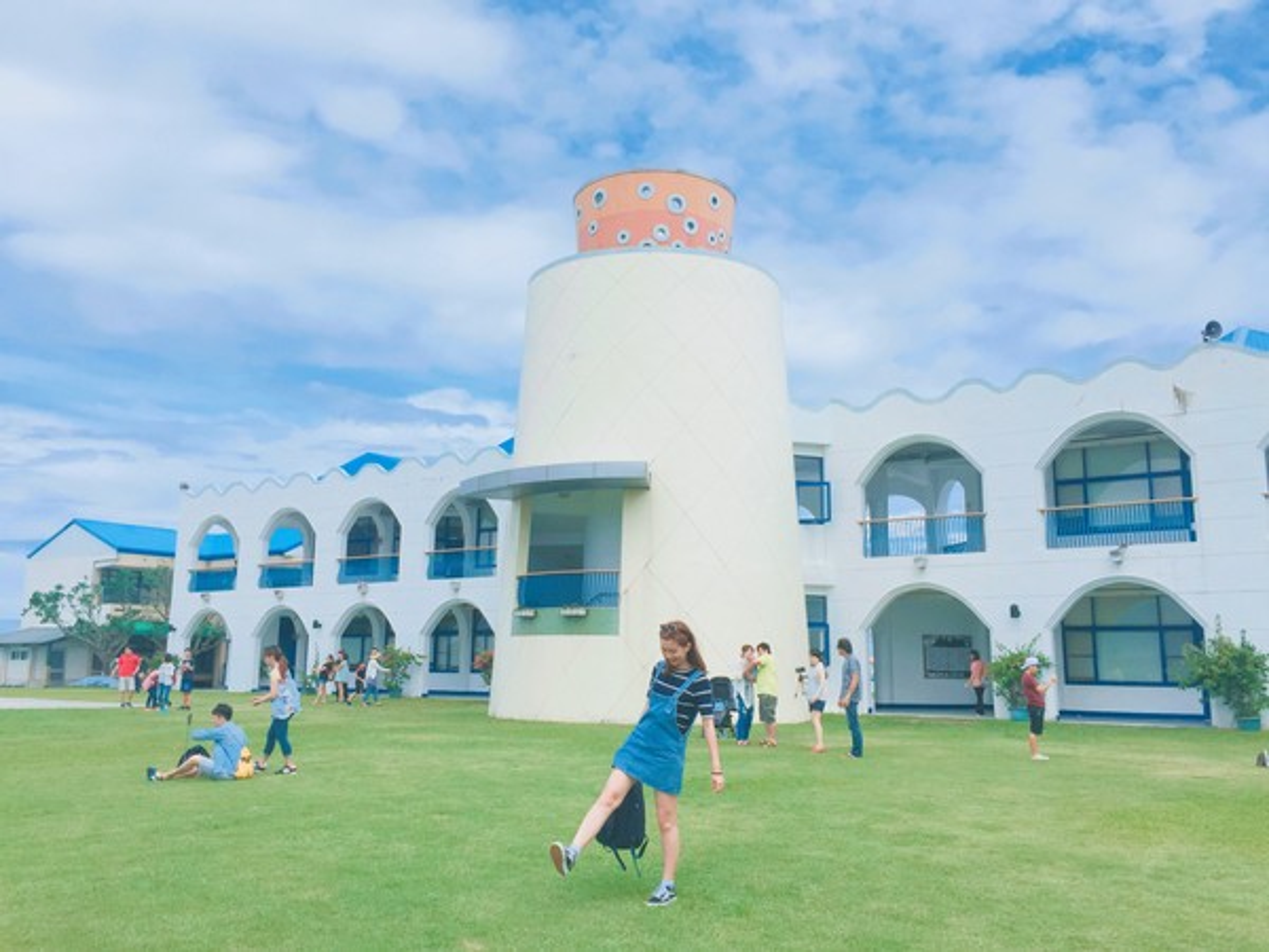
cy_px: 476
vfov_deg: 48.2
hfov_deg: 61.7
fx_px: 1063
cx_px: 634
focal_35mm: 29
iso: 32
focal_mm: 4.15
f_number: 2.2
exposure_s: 1/1721
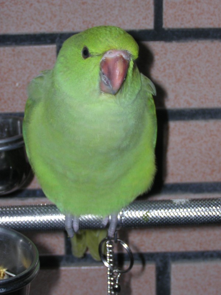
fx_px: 851
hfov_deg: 14.8
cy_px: 148
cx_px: 110
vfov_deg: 19.6
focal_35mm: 100
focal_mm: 13.1
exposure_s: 1/60.1
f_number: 4.5
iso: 100
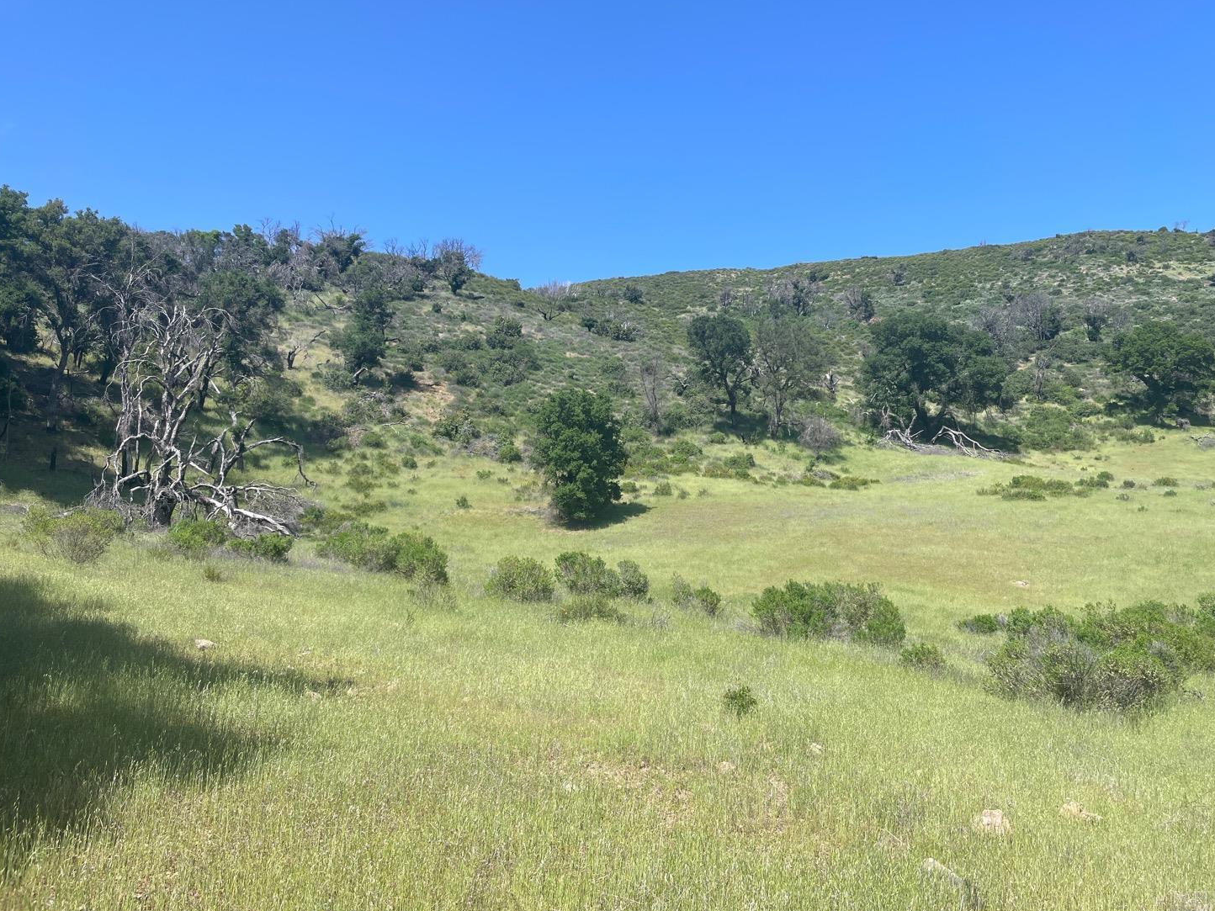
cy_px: 454
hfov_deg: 65.3
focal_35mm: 27
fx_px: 948
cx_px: 610
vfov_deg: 51.4
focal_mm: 4.2
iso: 32
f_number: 1.6
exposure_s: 1/2132
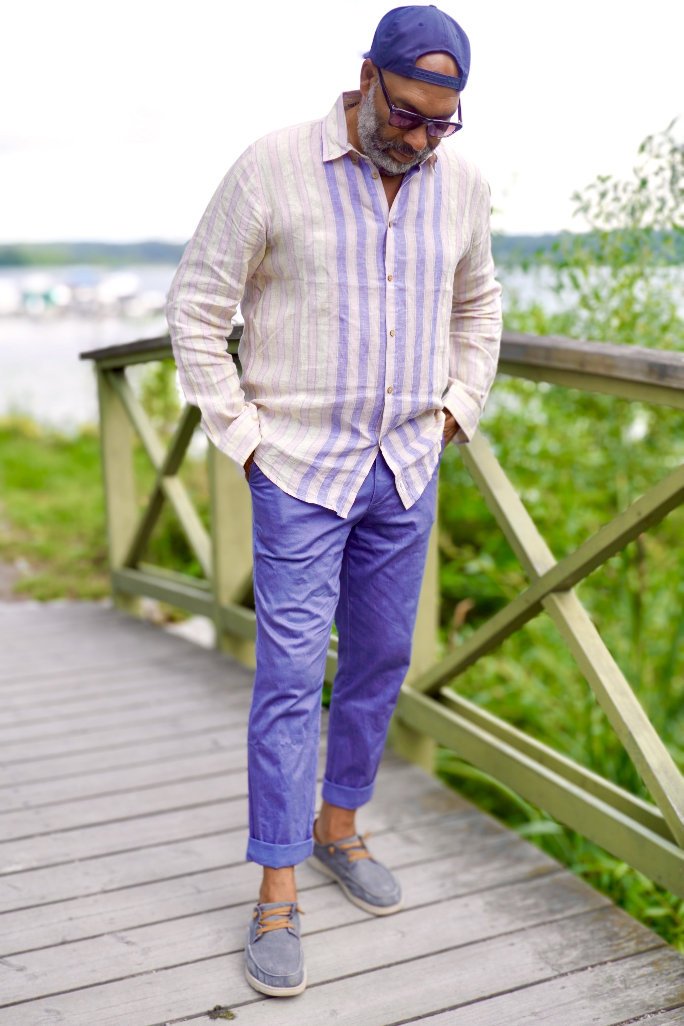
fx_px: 1326
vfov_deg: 42.3
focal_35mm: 46
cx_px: 342
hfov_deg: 28.9
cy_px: 513
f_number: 5
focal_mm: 31
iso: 100
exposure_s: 1/200
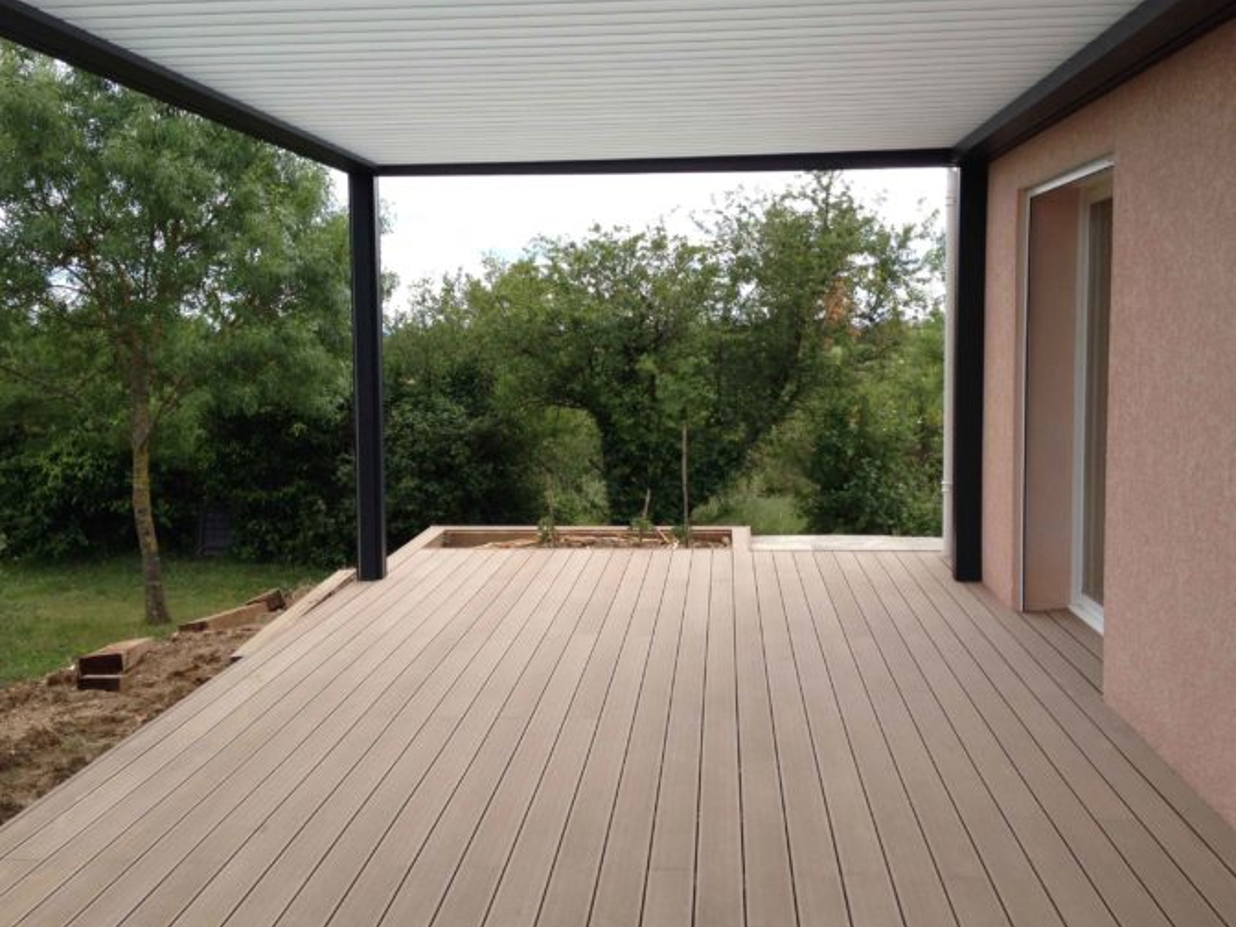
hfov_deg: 46.8
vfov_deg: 35.9
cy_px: 425
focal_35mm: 40
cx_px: 647
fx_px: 1428
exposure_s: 1/642
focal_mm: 4.28
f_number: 2.4
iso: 50
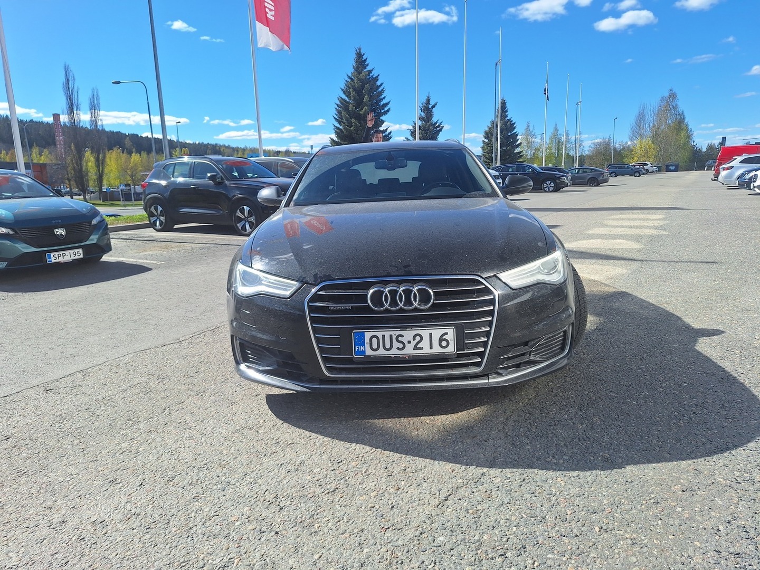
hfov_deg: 73.9
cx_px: 380
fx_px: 505
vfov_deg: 58.9
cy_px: 285
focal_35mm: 23
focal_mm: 5.54
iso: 40
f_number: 1.8
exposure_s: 1/2907
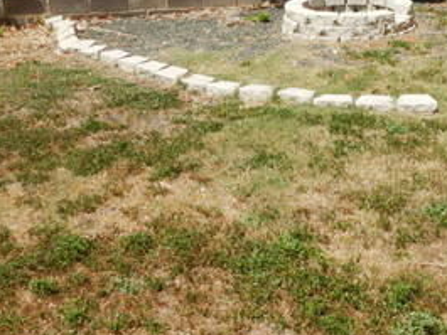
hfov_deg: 32.3
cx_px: 361
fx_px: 749
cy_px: 128
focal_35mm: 58
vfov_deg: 25.2
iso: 125
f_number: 4.1
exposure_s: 1/1000
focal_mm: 4.3
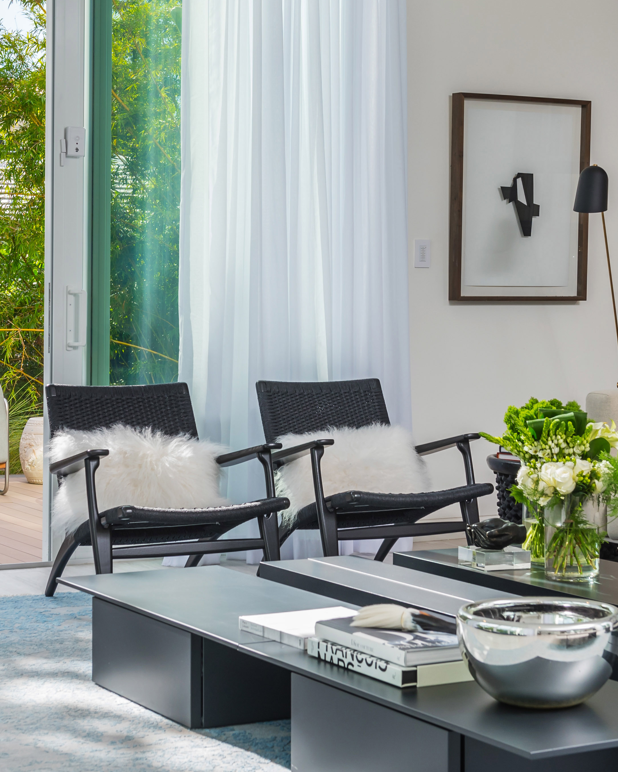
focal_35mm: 79
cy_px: 290
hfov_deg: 19.4
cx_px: 285
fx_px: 1806
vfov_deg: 24.1
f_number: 8
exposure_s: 1/200
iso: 250
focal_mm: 38
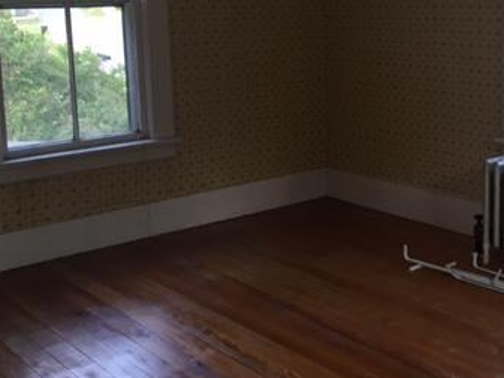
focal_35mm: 55
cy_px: 103
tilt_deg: -8.2
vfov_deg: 26.3
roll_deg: +1.2
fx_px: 801
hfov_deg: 33.8
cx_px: 411
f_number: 2.2
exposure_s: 1/30
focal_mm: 4.15
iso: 32
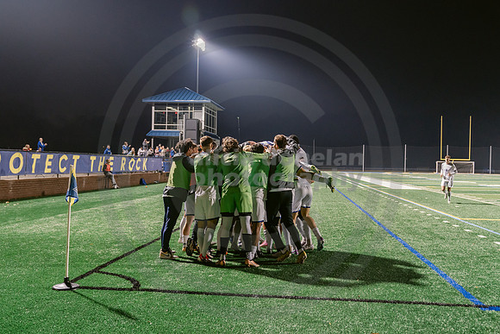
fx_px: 500
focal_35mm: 36
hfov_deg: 53.1
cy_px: 167
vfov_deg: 36.9
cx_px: 250
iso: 2500
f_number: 4
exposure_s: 1/80
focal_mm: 36
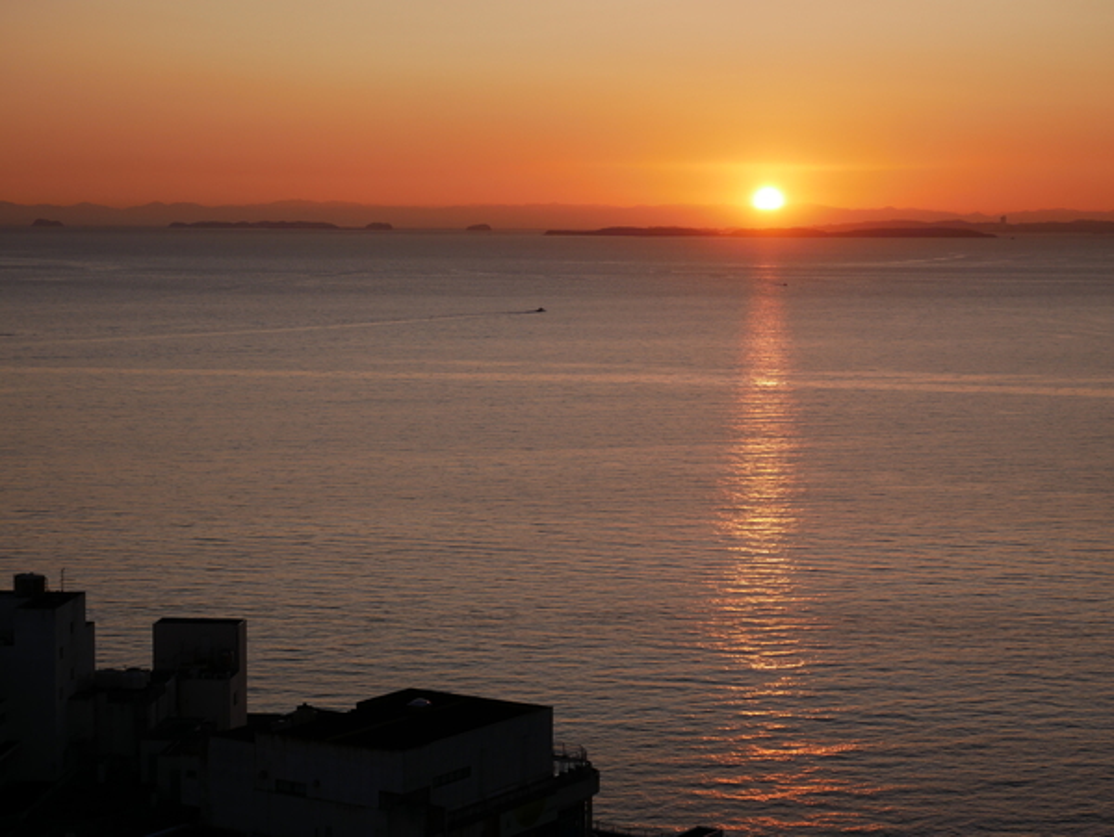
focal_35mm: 76
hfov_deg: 25.6
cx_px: 557
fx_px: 2448
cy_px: 418
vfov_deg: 19.4
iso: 200
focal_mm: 38
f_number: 8
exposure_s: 1/320
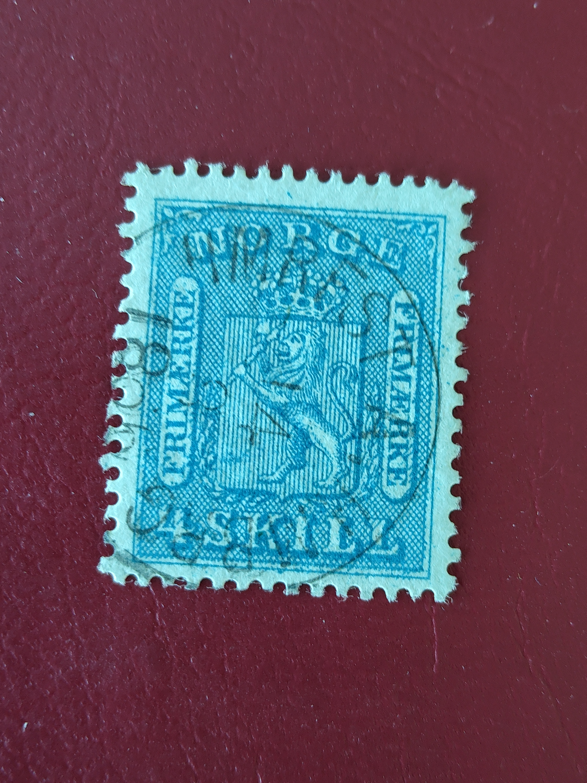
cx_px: 294
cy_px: 392
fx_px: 995
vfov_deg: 42.9
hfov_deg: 32.9
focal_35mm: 44
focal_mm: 4.15
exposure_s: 1/33.3
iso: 396
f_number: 1.8
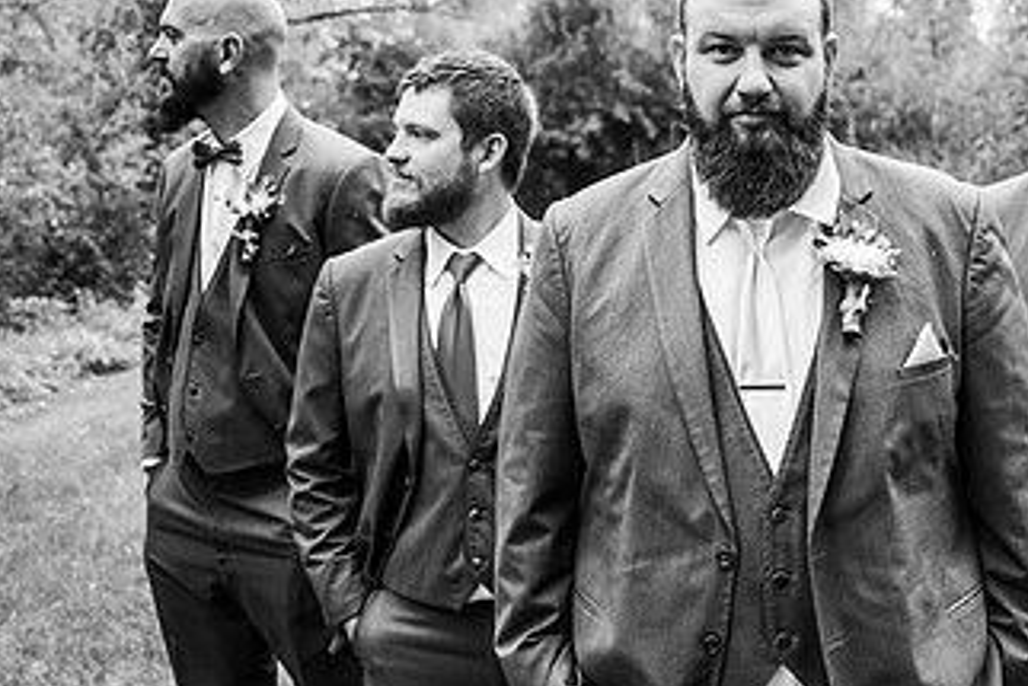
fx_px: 1257
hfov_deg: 43.3
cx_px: 746
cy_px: 271
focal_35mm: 44
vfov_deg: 30.5
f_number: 2.8
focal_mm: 24
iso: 500
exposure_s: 1/1000
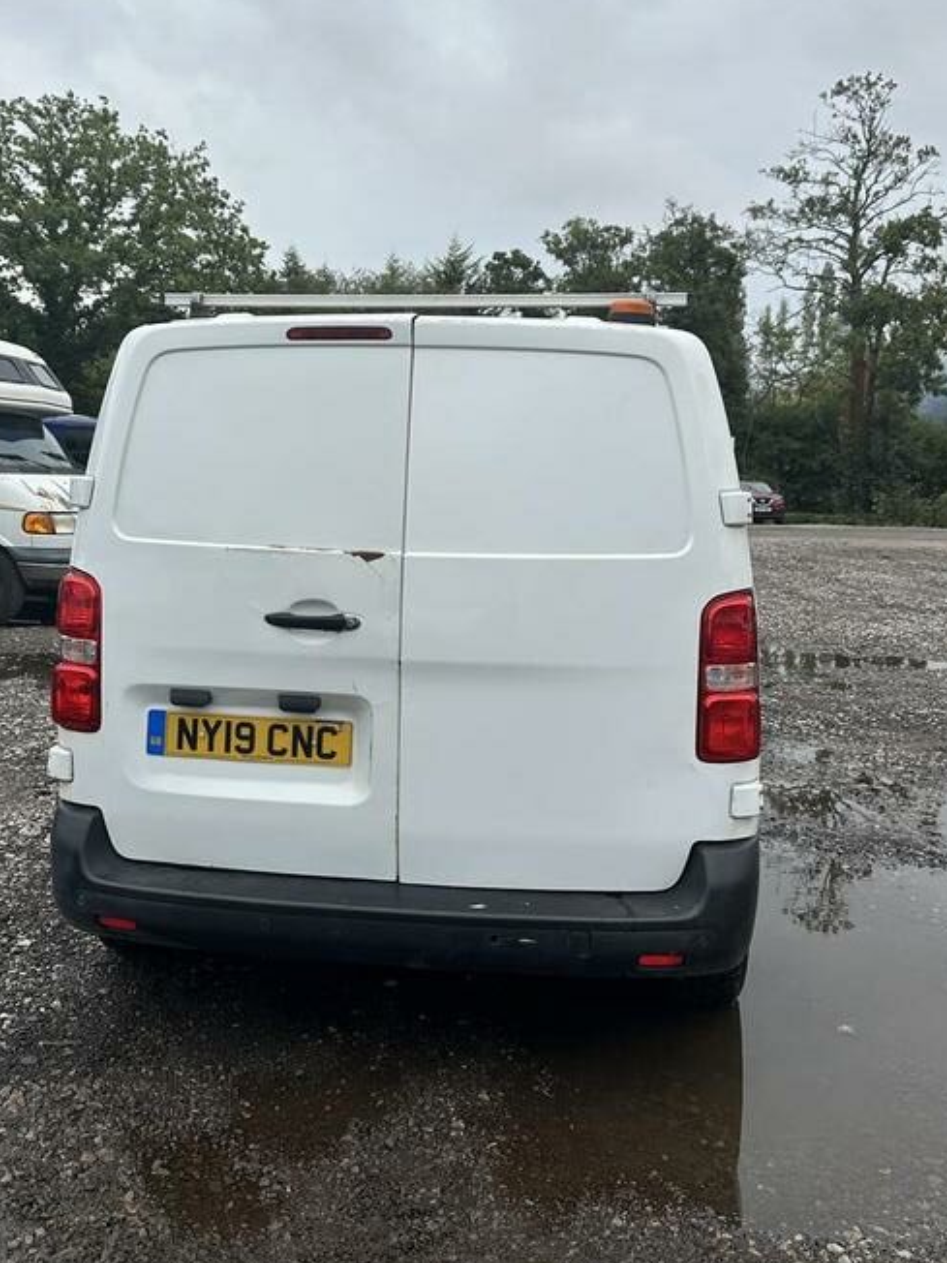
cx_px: 414
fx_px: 1204
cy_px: 577
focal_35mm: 33
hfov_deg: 42.9
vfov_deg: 55.3
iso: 80
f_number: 1.78
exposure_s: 1/2809
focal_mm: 6.86
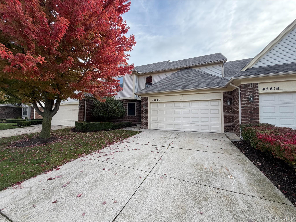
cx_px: 148
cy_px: 111
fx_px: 120
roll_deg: -1.2
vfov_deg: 85.7
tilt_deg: +3.4
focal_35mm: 14
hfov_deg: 102.1
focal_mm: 2.22
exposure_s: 1/502
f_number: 2.2
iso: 50
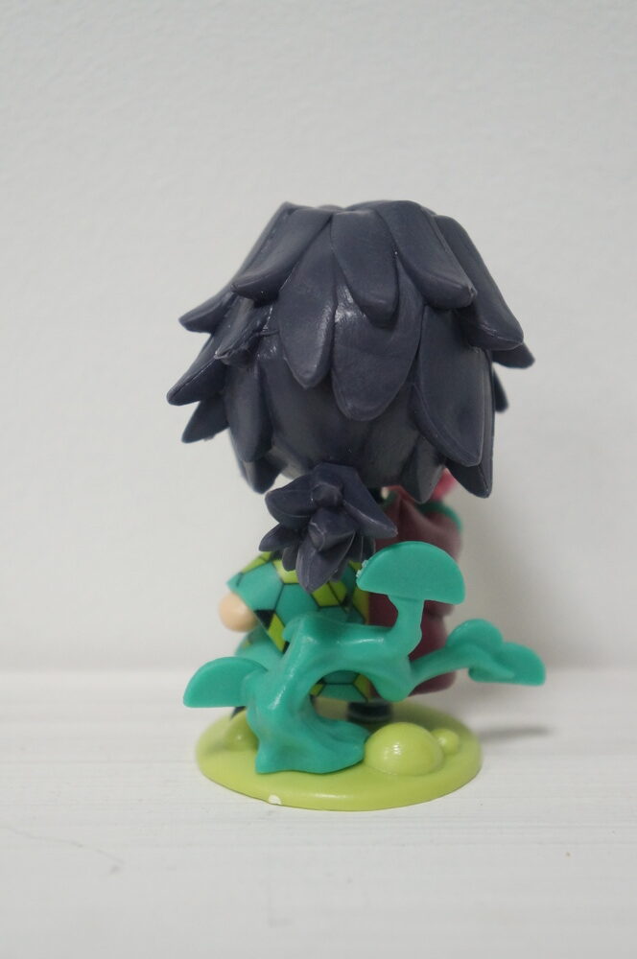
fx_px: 2036
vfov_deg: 26.5
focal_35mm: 76
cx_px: 318
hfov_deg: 17.8
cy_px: 480
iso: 2000
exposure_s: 1/80
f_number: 5
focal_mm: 51
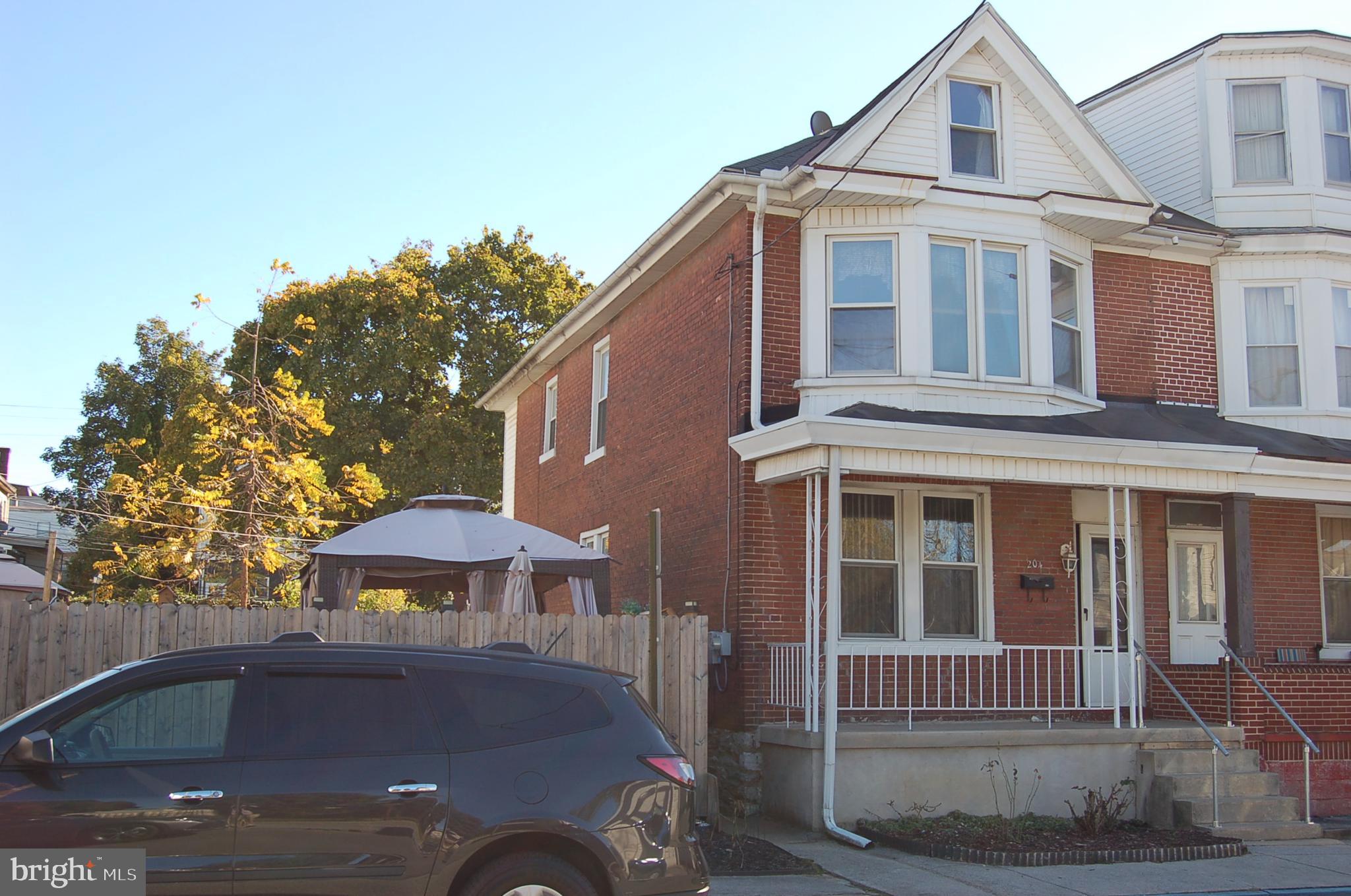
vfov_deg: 34.1
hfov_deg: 49.6
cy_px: 448
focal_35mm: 39
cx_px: 676
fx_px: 1461
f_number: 6.3
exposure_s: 1/160
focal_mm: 26
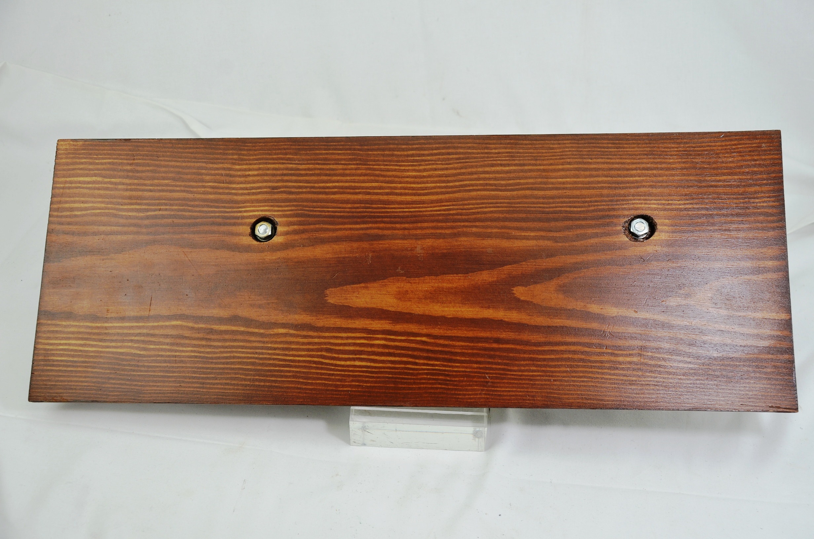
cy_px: 270
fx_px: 948
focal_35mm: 42
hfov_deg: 46.5
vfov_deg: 31.8
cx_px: 407
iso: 320
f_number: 5.6
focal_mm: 28
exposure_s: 1/125
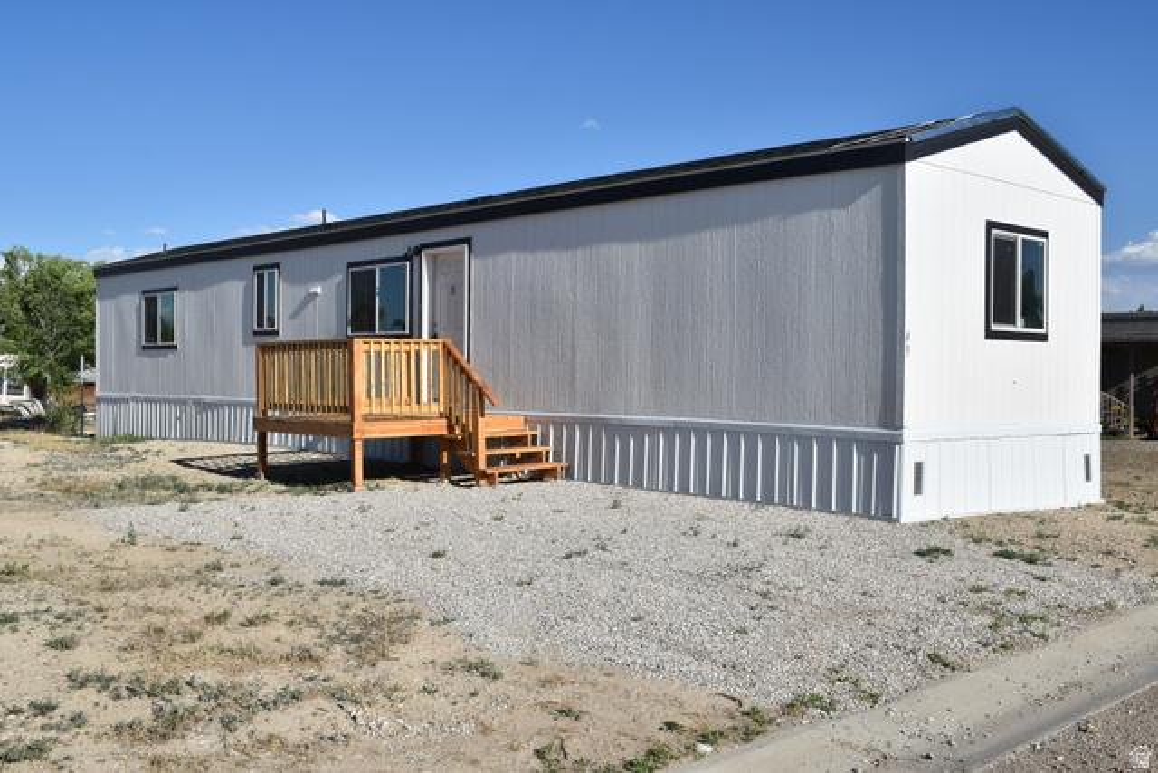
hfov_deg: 53.1
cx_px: 579
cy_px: 386
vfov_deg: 36.9
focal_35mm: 36
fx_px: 1158
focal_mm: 24
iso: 100
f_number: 10
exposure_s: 1/400
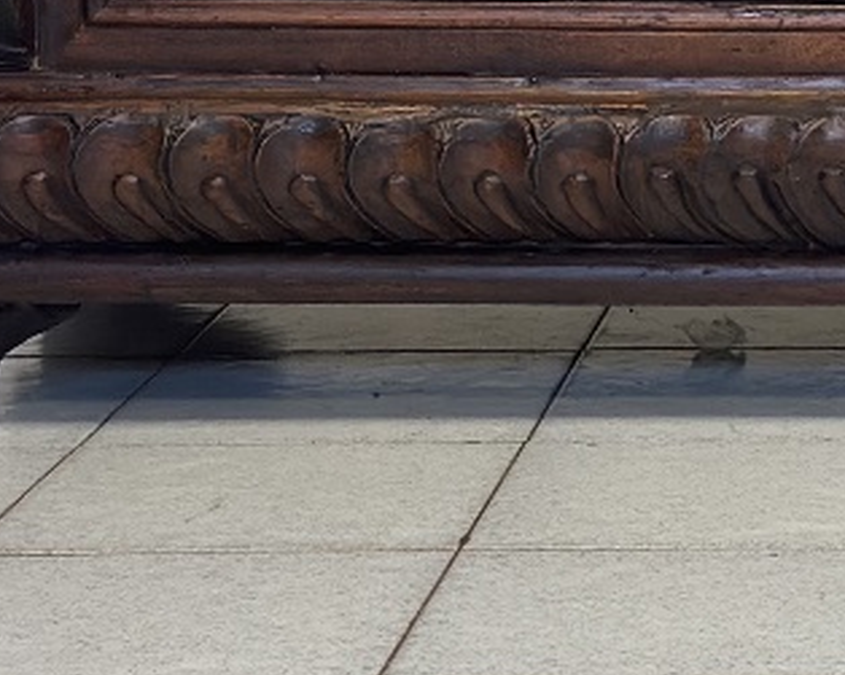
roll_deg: -0.2
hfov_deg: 10.5
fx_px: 4475
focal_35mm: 179
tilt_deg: -9.0
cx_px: 1184
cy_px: 11
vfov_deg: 8.6
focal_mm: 6.86
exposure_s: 1/100
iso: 160
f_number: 1.78
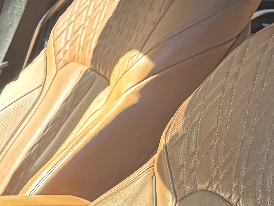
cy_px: 284
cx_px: -254
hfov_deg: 13.5
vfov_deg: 11.3
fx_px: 1005
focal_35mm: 127
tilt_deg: -19.0
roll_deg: -4.0
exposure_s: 1/110
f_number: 1.6
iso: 125
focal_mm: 5.96
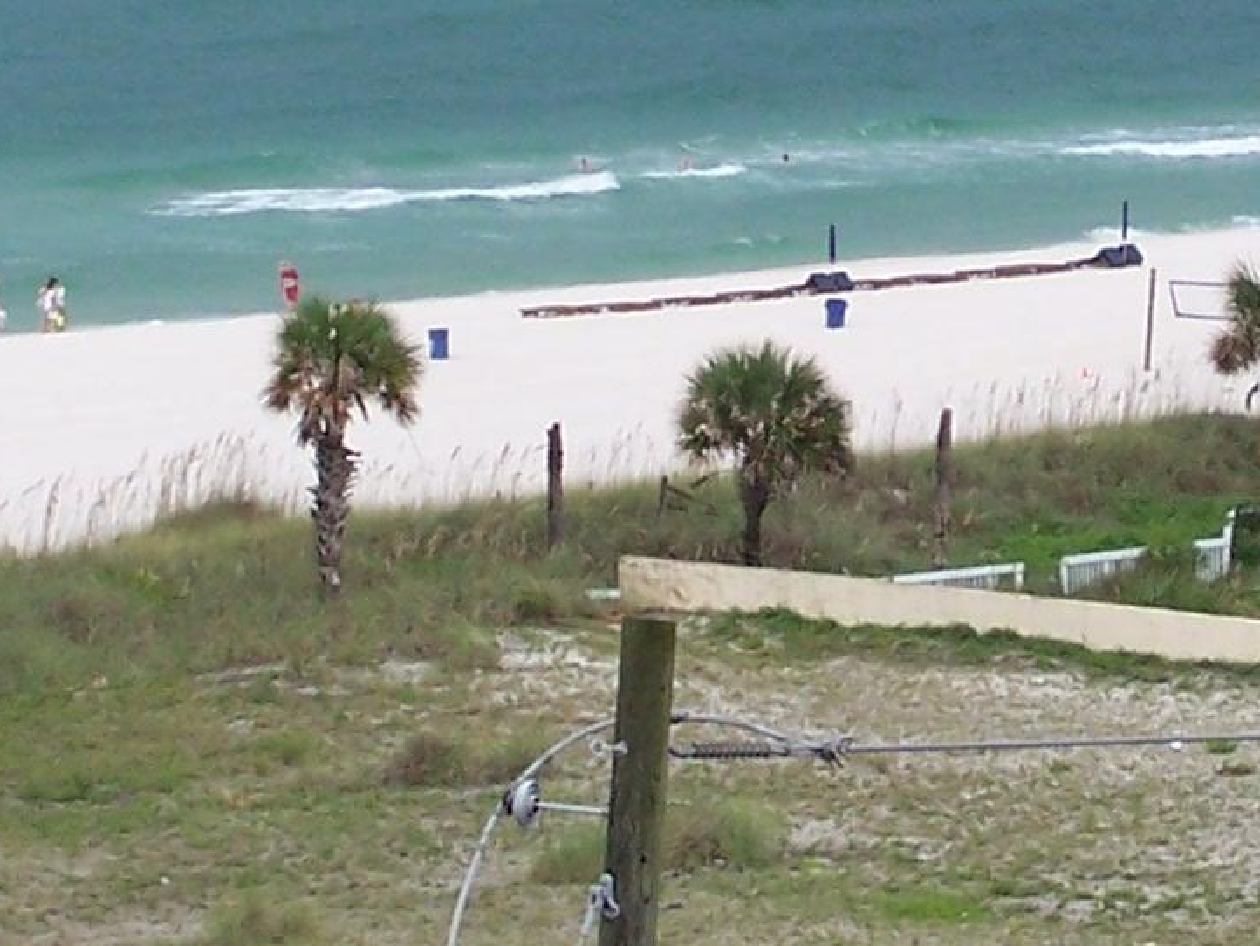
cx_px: 1080
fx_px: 8702
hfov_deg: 8.3
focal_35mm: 239
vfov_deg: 6.2
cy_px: -87
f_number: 3.2
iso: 80
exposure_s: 1/640
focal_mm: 11.1
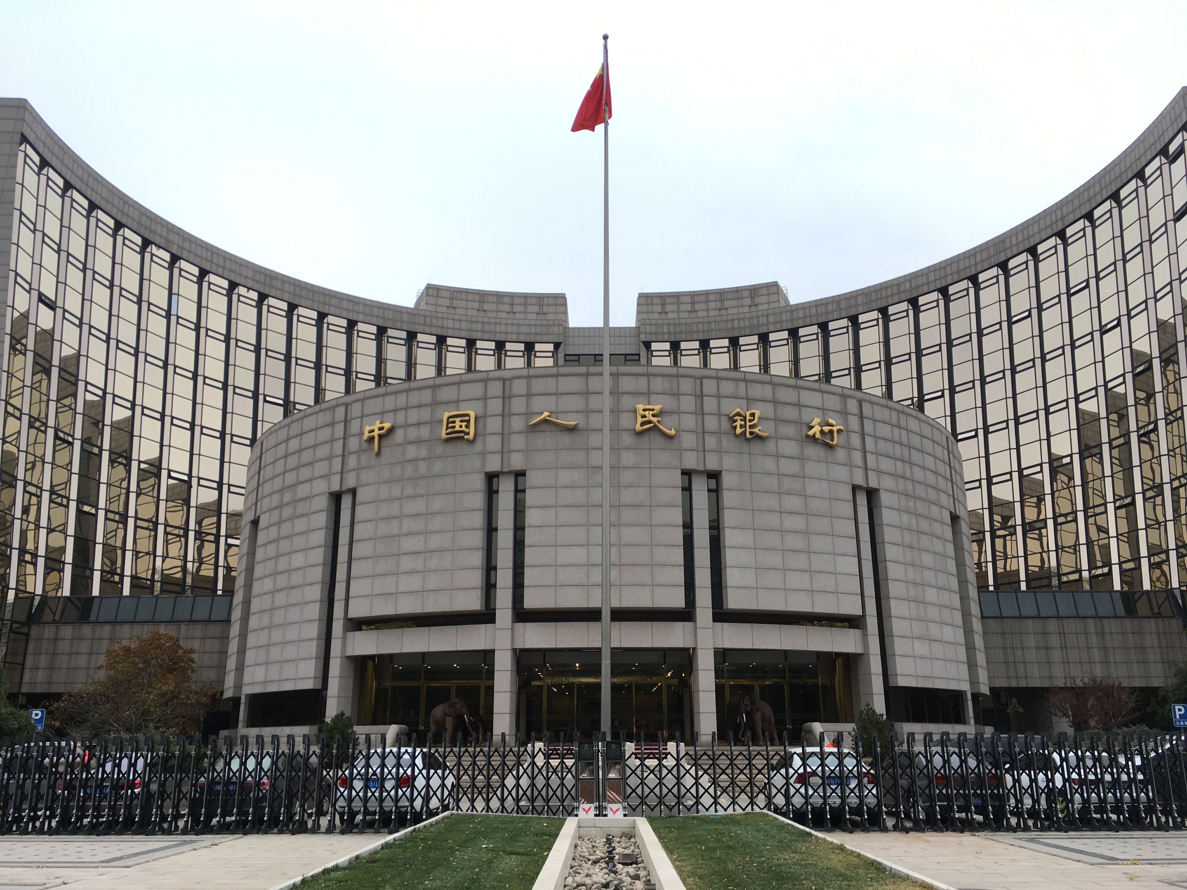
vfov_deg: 48.2
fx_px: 994
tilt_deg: +17.9
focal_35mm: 29
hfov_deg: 61.7
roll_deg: -0.2
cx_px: 594
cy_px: 445
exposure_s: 1/248
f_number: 2.2
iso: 25
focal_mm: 4.15
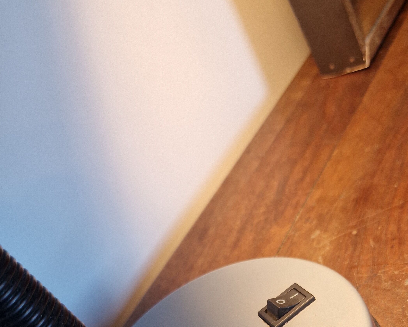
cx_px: 289
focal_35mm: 43
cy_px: 369
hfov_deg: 42.0
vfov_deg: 30.7
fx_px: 519
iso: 50
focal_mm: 5.4
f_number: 1.8
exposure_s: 1/180
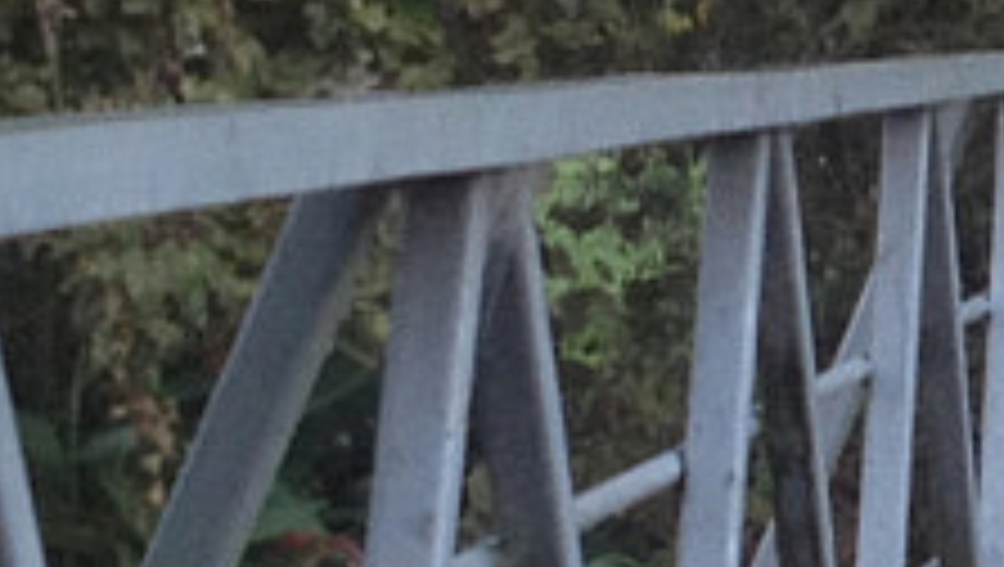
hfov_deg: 7.7
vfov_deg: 4.5
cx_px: 1598
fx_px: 7276
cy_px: 122
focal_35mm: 273
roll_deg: +0.3
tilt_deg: -3.4
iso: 50
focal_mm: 4.28
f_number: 2.4
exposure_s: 1/24
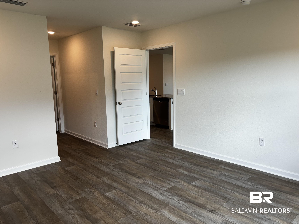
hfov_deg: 67.3
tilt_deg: -8.1
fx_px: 225
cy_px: 112
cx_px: 150
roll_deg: +0.8
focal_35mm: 26
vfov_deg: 53.1
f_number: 1.6
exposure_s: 1/120
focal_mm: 5.96
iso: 50
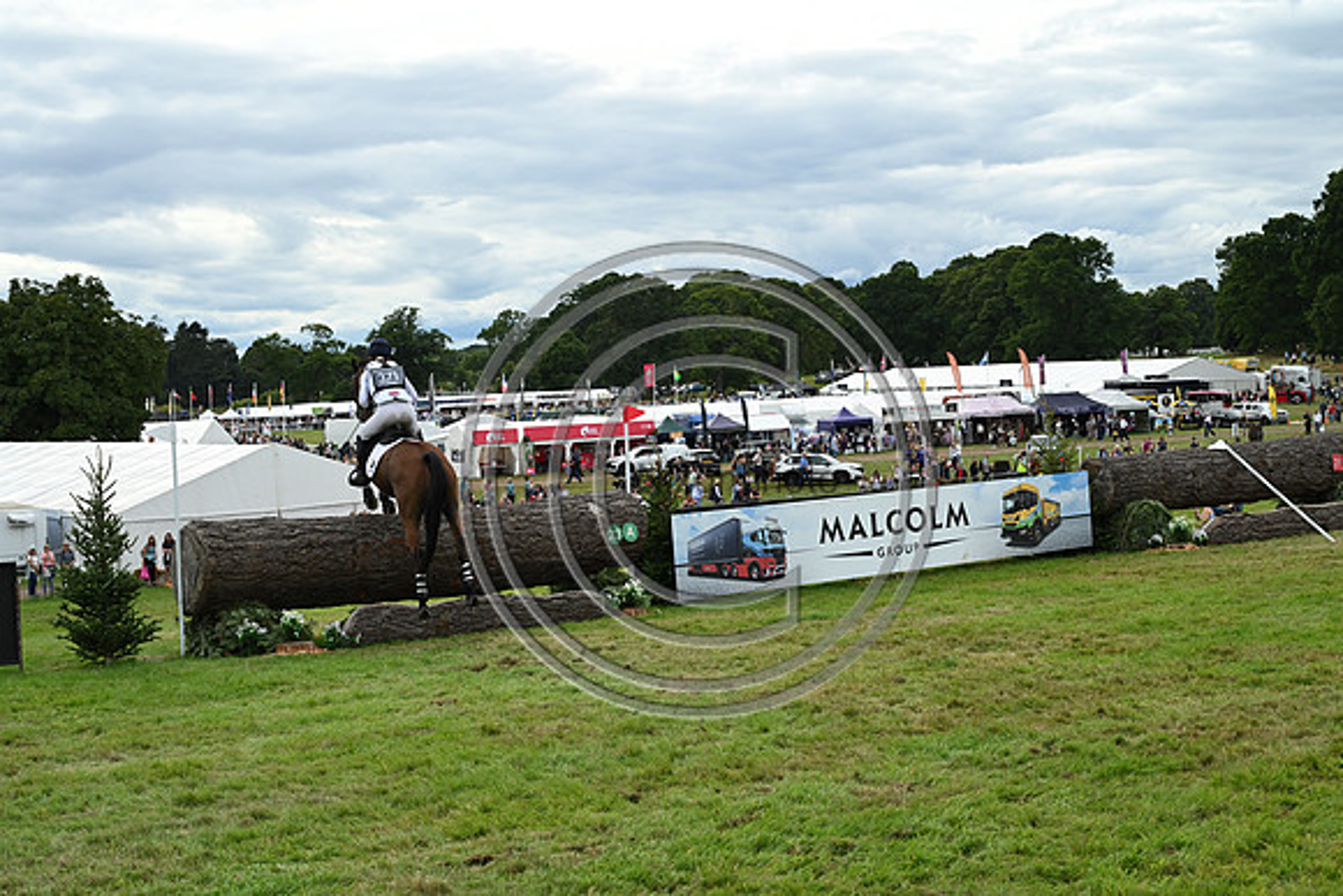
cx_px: 672
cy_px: 448
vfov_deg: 26.5
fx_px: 1903
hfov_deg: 38.9
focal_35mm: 51
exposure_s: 1/1250
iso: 500
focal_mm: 51
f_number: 5.6
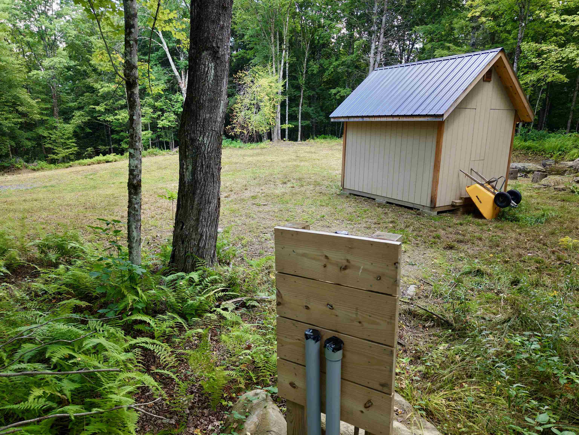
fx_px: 401
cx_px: 290
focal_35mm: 24
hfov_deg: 71.6
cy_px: 218
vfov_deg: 56.8
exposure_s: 1/15
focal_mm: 8.67
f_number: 1.8
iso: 260
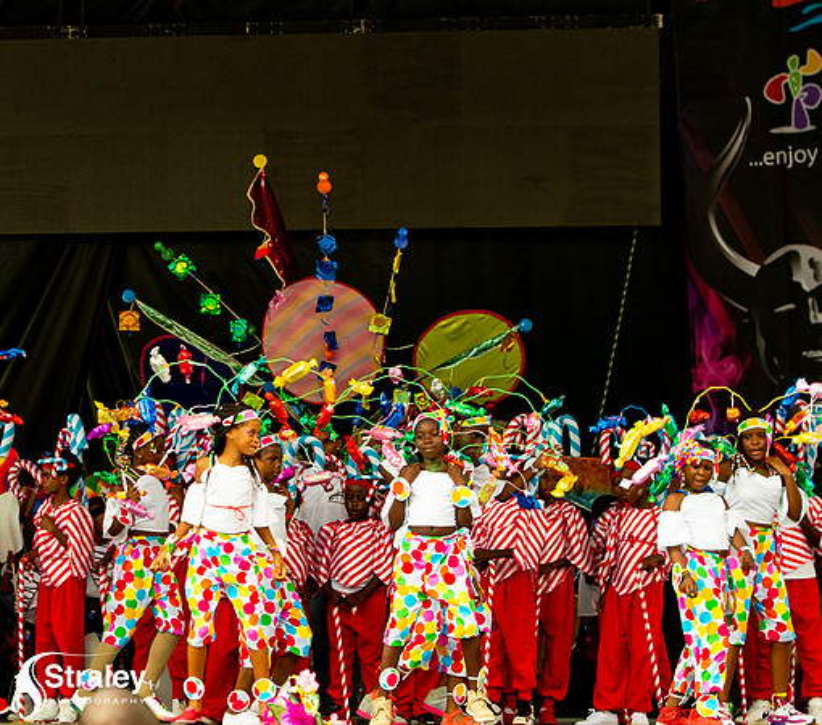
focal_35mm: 178
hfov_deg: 10.4
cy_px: 492
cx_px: 111
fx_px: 4502
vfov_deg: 9.2
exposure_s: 1/200
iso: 160
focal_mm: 70
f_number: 5.6
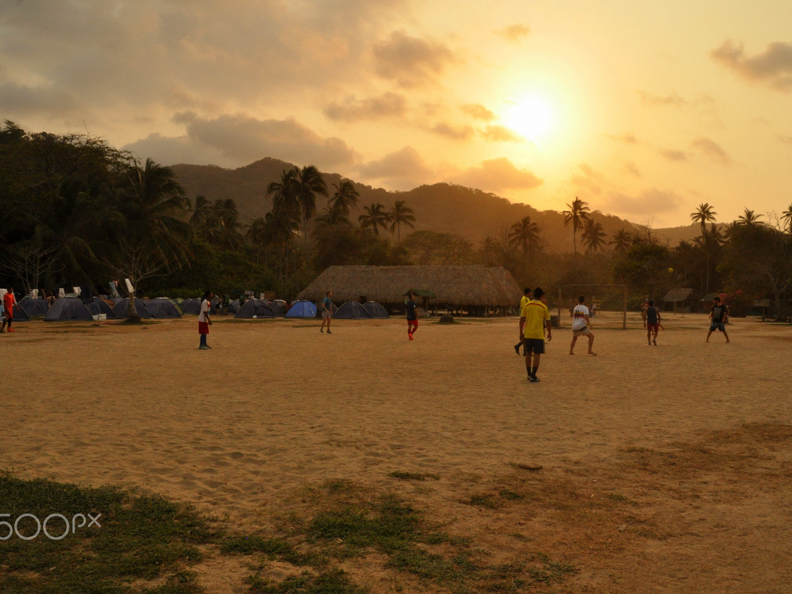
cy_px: 298
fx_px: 686
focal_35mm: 30
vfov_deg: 46.8
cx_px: 417
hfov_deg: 59.9
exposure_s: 1/800
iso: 800
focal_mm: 18
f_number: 14
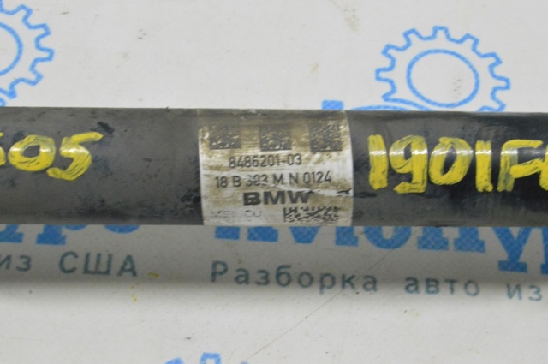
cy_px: 182
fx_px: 1254
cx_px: 274
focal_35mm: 82
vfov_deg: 16.5
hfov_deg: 24.6
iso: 6400
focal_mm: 55
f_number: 20
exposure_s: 1/20
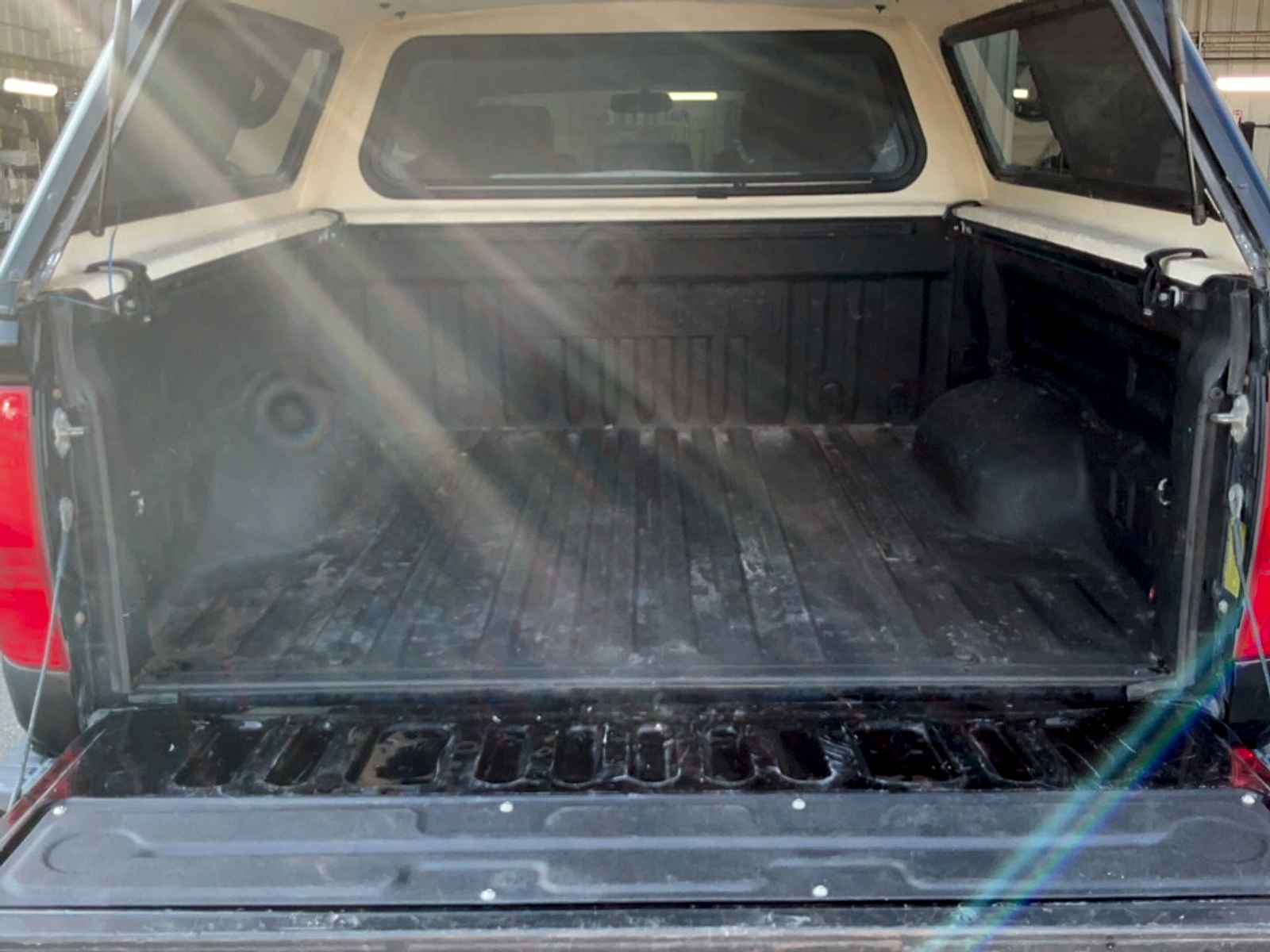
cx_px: 635
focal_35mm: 30
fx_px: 1101
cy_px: 476
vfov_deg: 46.8
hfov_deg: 60.0
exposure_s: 1/120
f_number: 1.8
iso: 32
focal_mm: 3
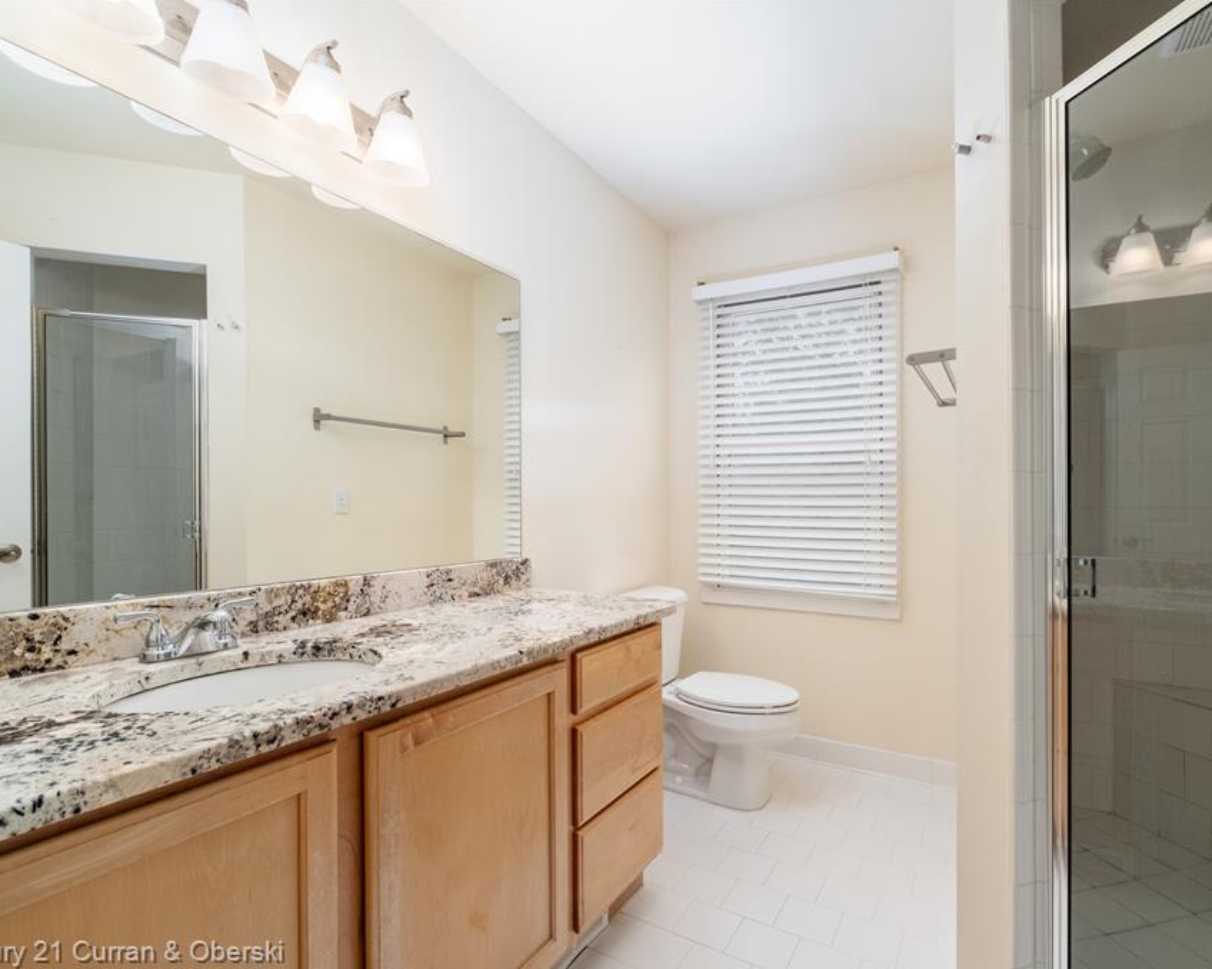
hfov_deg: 89.5
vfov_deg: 77.0
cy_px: 484
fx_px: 610
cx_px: 656
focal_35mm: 17
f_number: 6.4
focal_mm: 10
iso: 800
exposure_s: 1/250
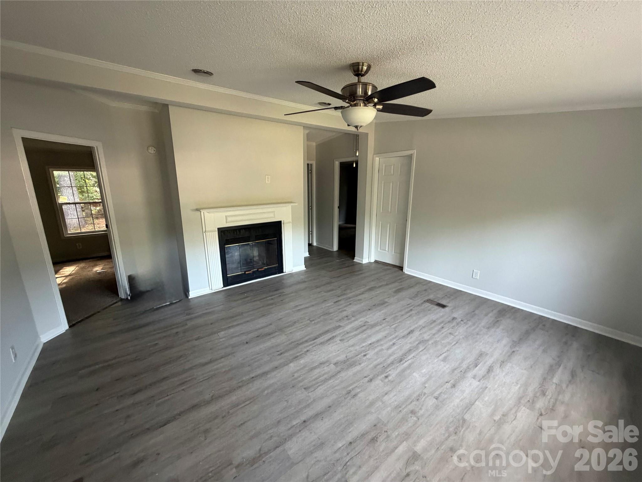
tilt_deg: -11.6
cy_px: 241
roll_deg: +0.3
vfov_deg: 85.7
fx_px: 260
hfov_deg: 102.1
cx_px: 321
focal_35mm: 14
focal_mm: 2.22
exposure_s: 1/73
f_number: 2.2
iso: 320
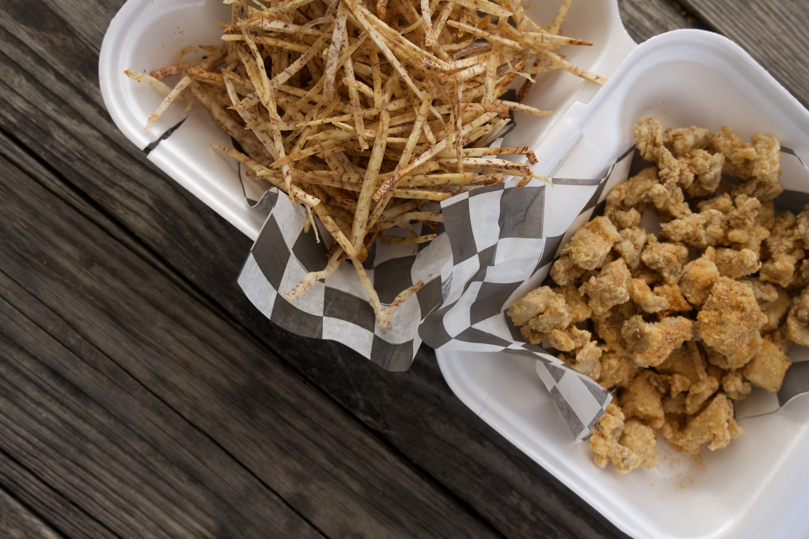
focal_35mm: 49
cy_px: 270
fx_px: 1099
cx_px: 404
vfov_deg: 27.6
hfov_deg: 40.4
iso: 125
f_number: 4.5
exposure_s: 1/250
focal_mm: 32.6
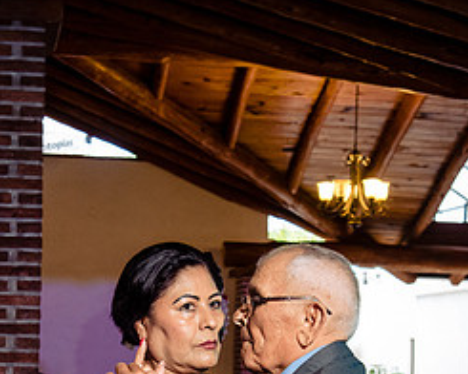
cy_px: 344
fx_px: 1537
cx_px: 199
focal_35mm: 111
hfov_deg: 17.3
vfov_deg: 13.7
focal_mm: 50
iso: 2000
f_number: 7.1
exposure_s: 1/80
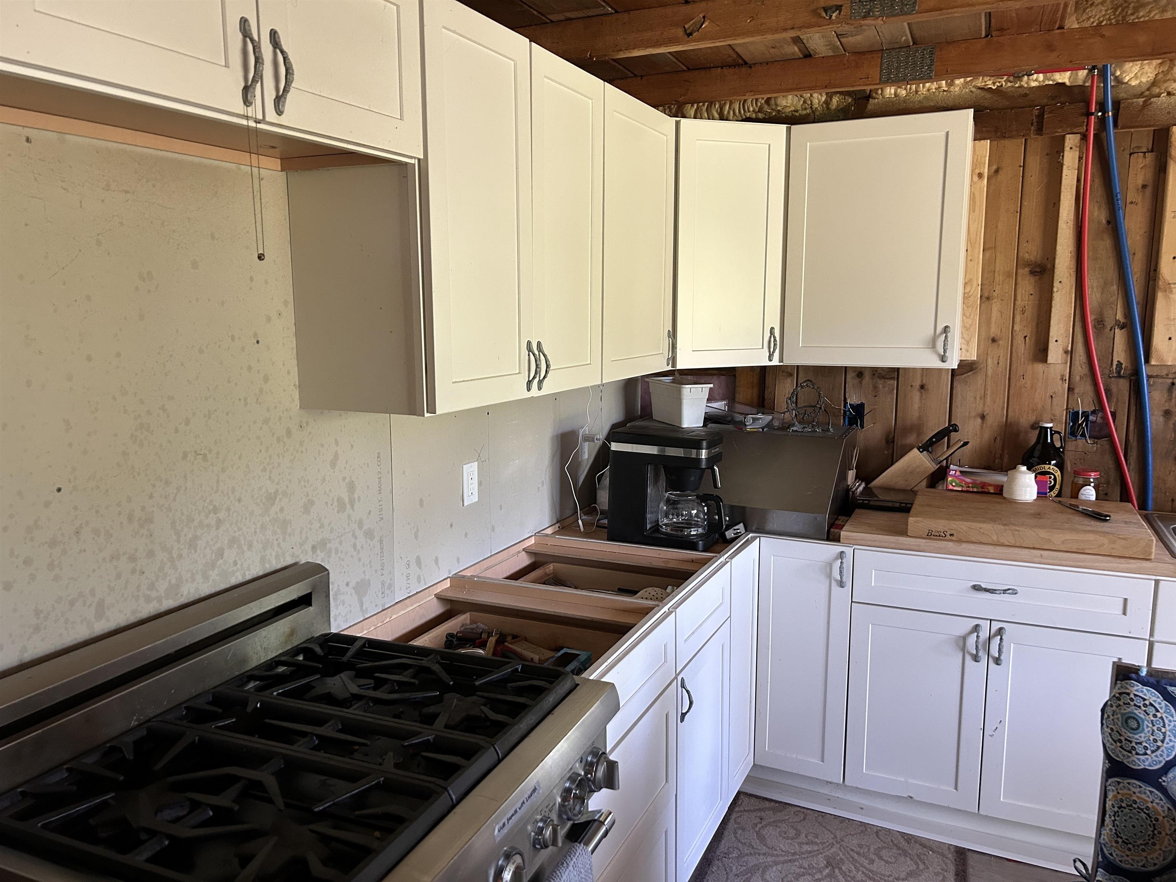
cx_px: 588
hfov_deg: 67.3
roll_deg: +0.8
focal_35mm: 26
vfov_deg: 53.1
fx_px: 883
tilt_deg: -8.9
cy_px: 441
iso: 250
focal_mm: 5.7
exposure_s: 1/60
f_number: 1.5
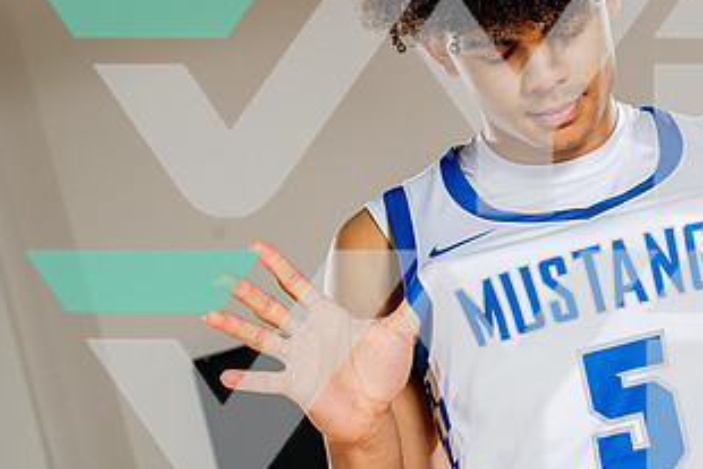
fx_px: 2266
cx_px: 610
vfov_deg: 11.8
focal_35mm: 116
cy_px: 96
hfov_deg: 17.4
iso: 250
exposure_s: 1/250
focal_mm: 62
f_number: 8
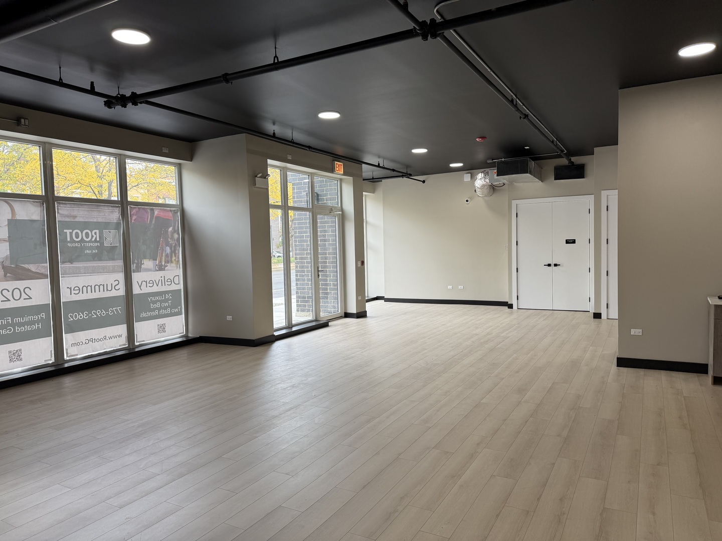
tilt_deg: -2.8
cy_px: 270
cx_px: 361
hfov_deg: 71.6
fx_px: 501
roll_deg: +0.5
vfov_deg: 56.8
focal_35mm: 24
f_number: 1.78
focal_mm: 6.76
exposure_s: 1/191
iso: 80
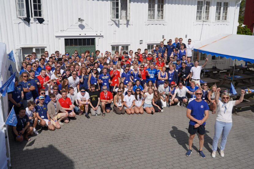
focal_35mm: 34
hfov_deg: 55.8
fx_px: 240
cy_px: 84
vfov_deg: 38.9
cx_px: 127
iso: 100
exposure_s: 1/1250
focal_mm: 34
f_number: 5
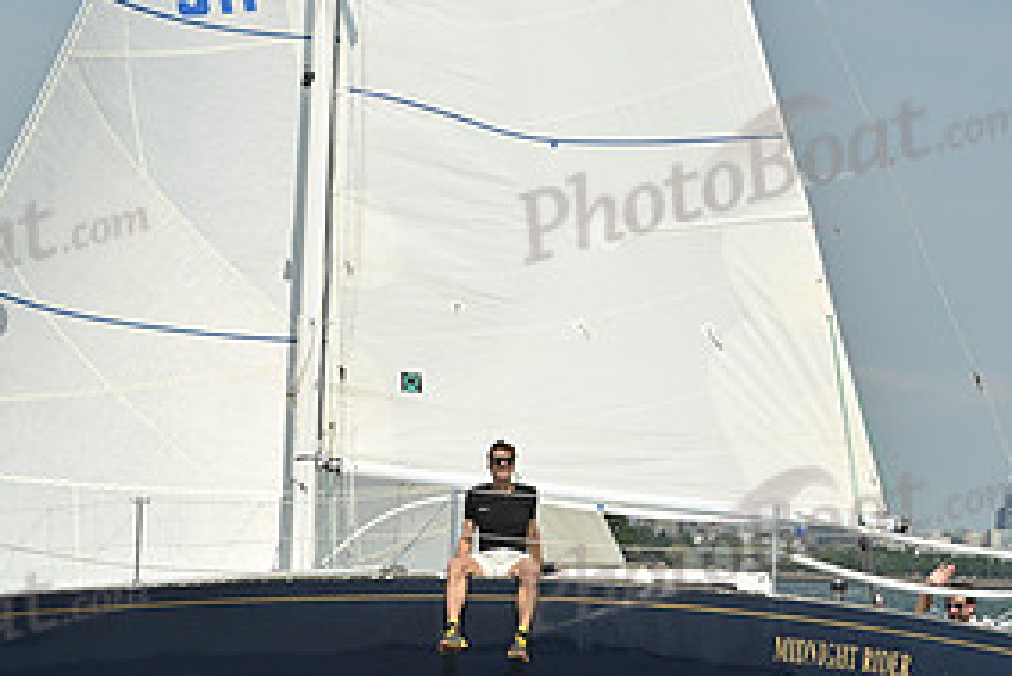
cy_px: 406
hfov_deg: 10.2
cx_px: 336
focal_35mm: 201
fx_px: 5653
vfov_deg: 6.8
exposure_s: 1/1250
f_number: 13
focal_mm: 98
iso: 320
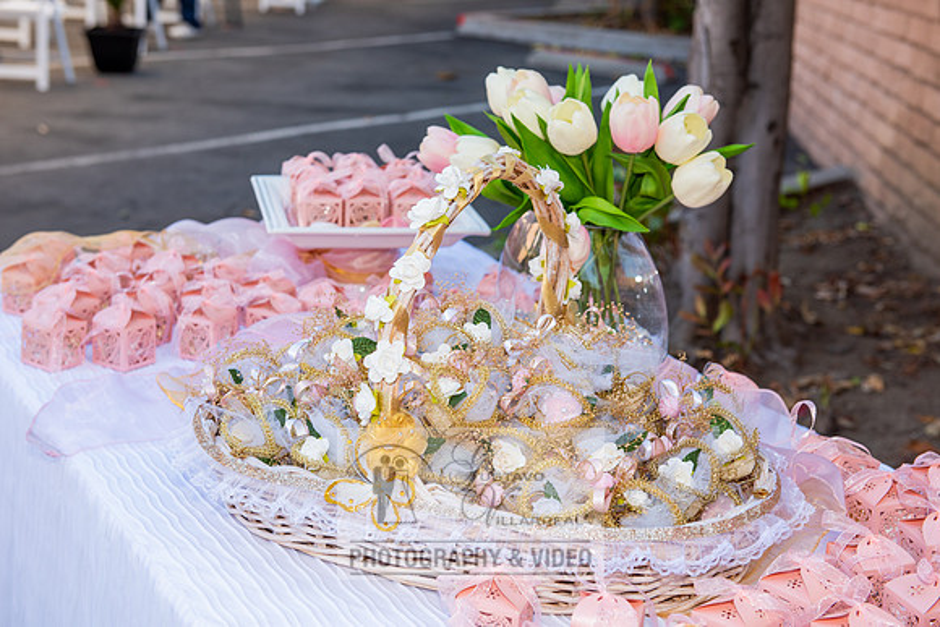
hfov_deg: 34.5
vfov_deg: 23.4
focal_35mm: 58
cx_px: 470
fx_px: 1515
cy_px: 314
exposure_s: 1/100
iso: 200
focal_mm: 58
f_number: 6.3
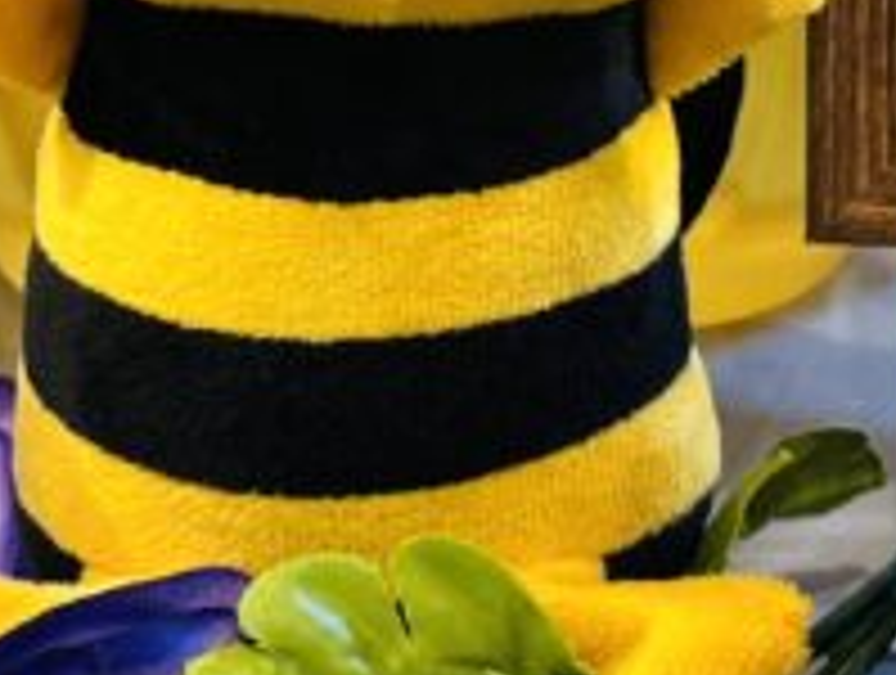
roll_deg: +3.1
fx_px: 3993
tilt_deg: -28.1
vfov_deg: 9.4
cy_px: -392
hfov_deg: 12.8
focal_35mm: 154
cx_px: 311
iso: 100
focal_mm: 6.76
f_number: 1.78
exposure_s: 1/100
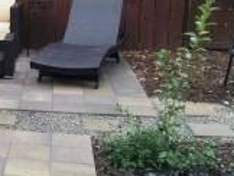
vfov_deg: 18.1
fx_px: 542
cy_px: 9
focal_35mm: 80
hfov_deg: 21.6
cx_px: -85
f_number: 2.2
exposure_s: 1/20
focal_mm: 4.15
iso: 200
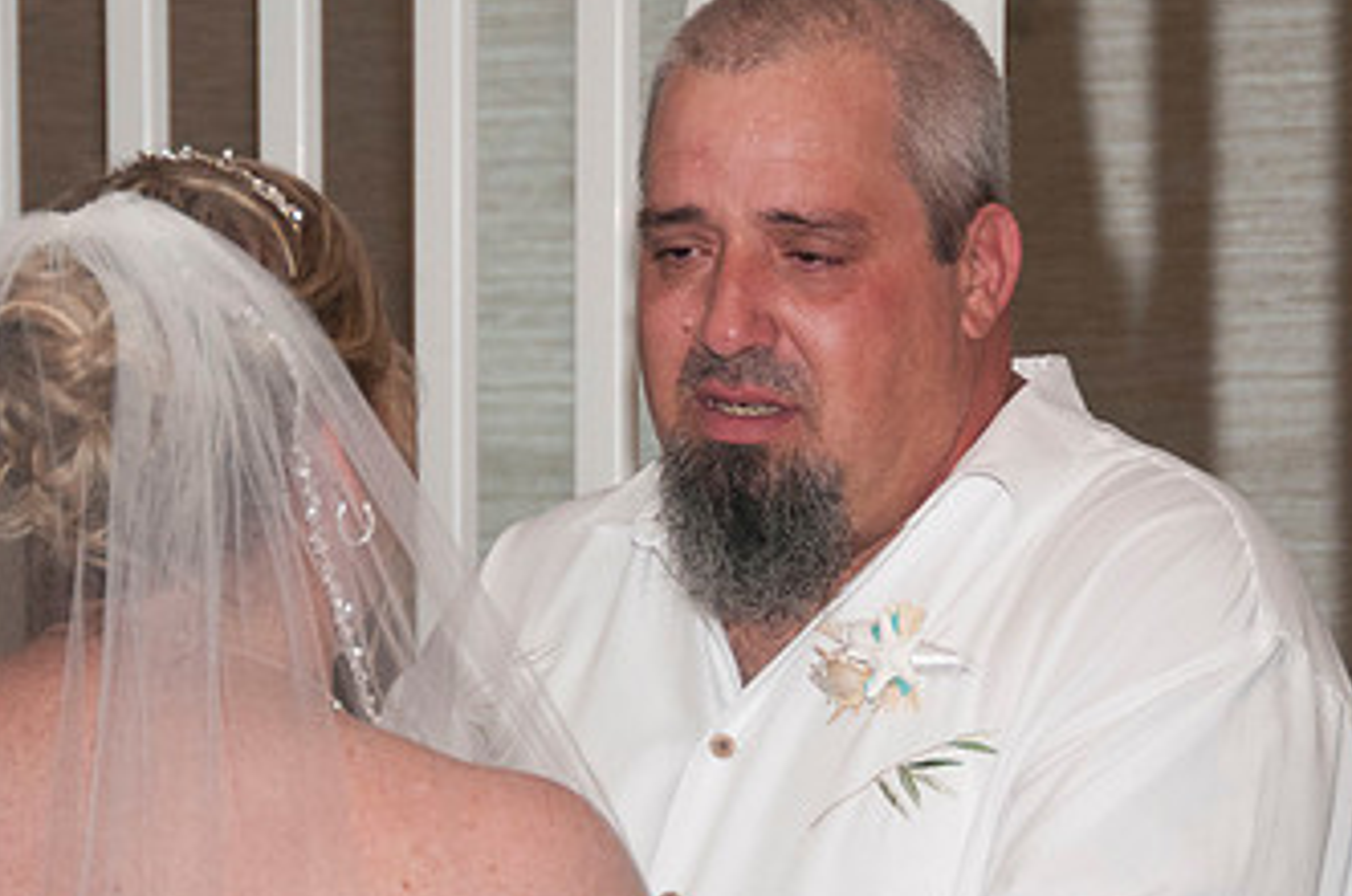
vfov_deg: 6.4
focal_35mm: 215
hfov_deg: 9.6
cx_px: 607
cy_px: 536
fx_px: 8059
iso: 800
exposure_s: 1/125
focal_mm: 82
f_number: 5.6
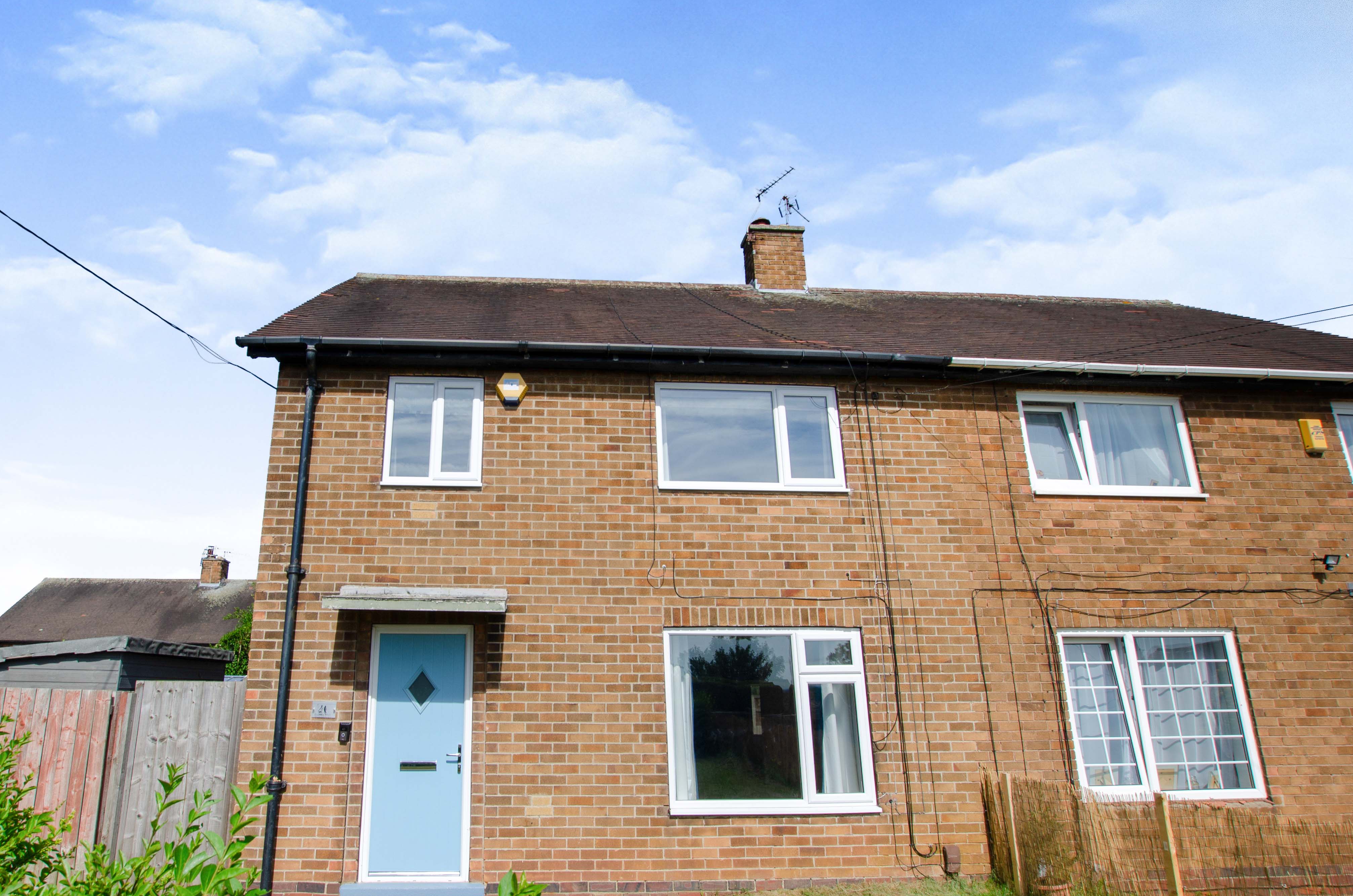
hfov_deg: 89.1
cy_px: 488
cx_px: 548
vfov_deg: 67.0
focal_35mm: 18
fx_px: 675
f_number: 8
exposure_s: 1/250
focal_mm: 10
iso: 110
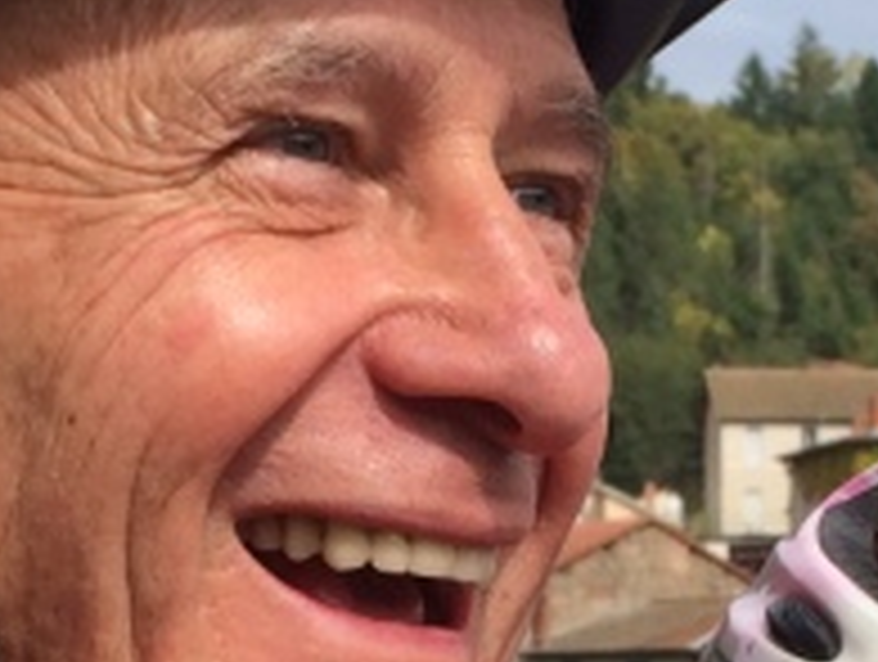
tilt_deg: -3.3
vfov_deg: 9.6
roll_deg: +0.0
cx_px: 464
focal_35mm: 152
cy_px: 833
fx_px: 3862
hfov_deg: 13.0
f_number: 2.2
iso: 32
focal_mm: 4.15
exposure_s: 1/2053
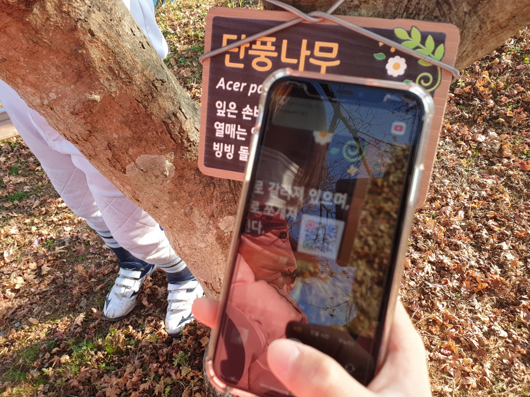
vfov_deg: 53.1
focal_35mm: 26
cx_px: 265
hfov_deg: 67.3
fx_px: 398
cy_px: 198
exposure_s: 1/294
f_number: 2.4
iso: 50
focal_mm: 4.3
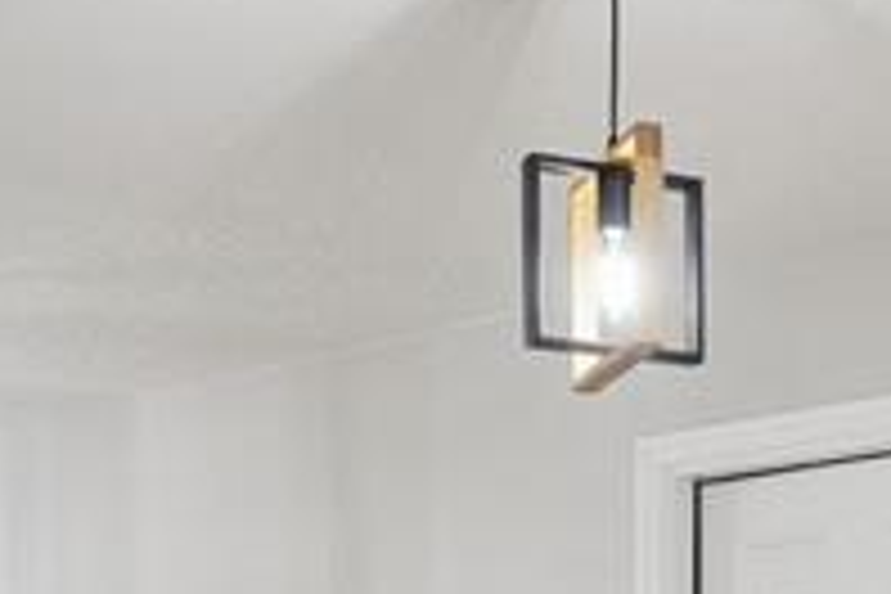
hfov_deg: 20.4
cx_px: 783
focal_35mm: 98
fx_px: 2425
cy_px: 927
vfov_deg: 13.1
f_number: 9
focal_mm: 19
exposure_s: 1/8
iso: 200
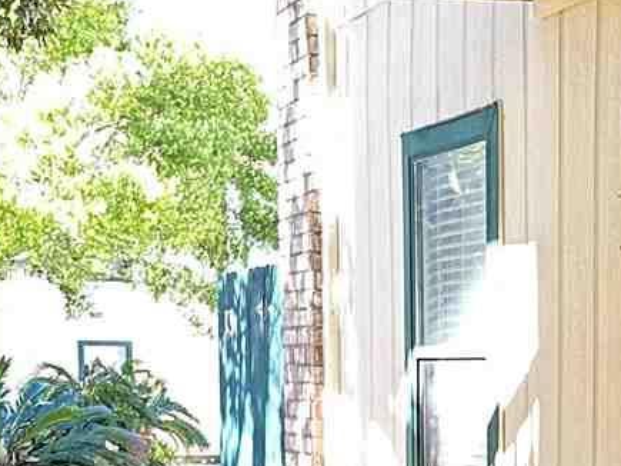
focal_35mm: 113
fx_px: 2027
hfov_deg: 17.3
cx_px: 505
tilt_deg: -7.5
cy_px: 635
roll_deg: -0.3
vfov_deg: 12.6
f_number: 1.78
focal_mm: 6.86
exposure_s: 1/102
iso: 250
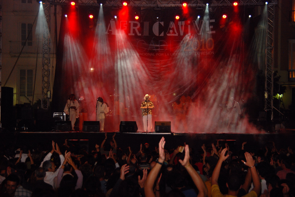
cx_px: 148
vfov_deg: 18.2
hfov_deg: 27.0
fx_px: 615
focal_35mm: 75
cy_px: 98
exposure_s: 1/125
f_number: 4.8
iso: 400
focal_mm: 50
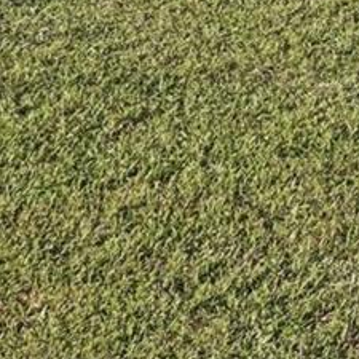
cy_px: -471
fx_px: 1420
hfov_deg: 10.9
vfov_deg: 12.0
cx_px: 994
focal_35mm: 121
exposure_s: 1/80
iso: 100
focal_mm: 20
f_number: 18
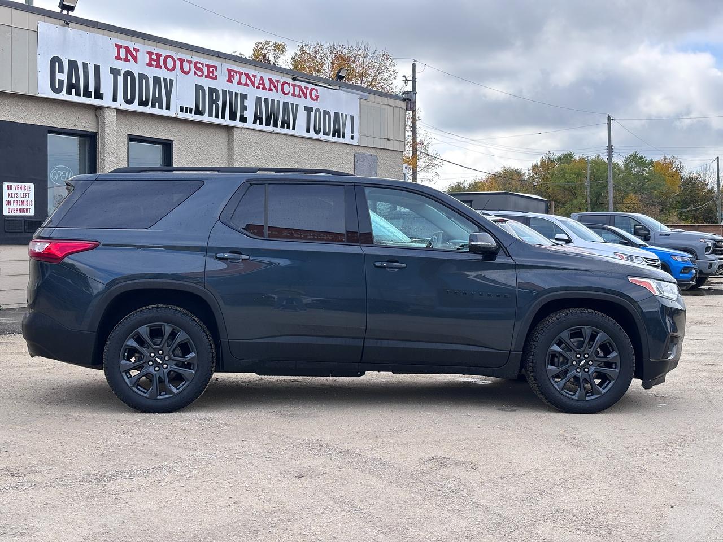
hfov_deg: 36.8
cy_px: 271
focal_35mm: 52
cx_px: 362
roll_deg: -0.8
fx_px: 1086
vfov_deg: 28.0
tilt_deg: -1.3
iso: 32
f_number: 1.6
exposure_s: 1/1205
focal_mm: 5.96
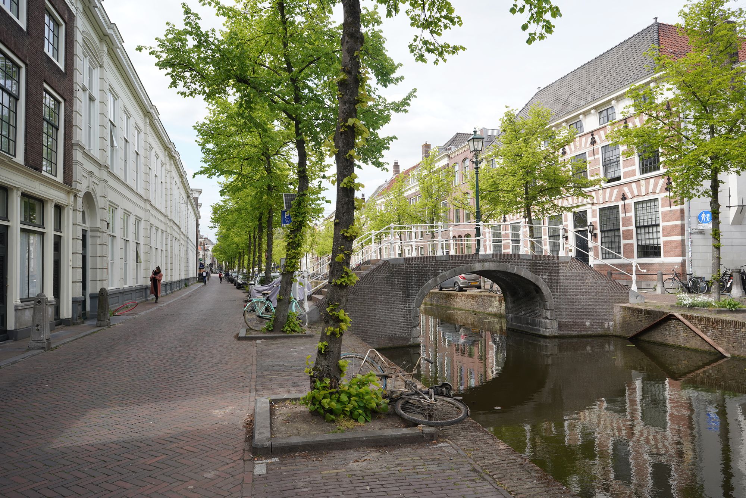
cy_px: 249
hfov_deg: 73.7
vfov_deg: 53.1
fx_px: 497
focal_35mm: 24
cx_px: 373
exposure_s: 1/100
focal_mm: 24
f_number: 9
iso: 100
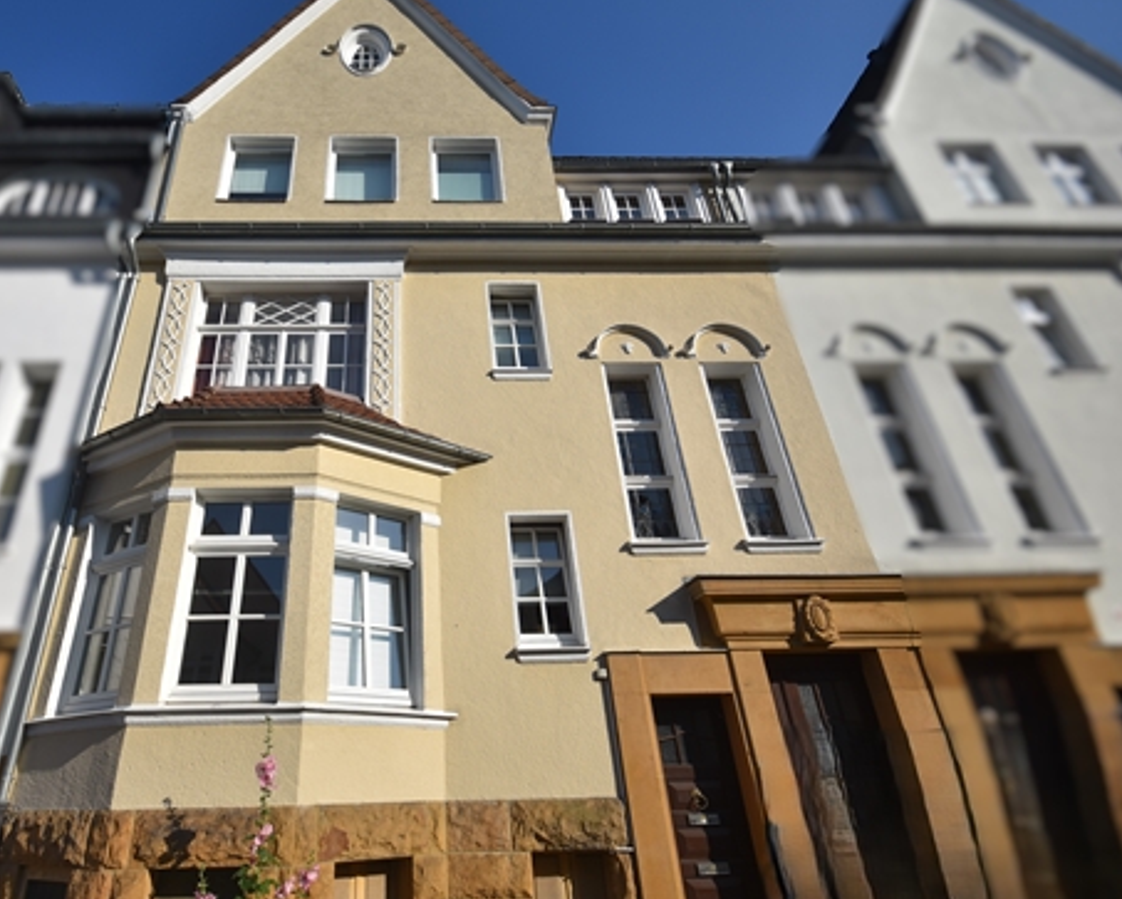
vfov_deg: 73.9
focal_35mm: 18
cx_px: 414
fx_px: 598
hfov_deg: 84.5
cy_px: 456
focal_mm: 10
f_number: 8
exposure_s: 1/500
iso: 140
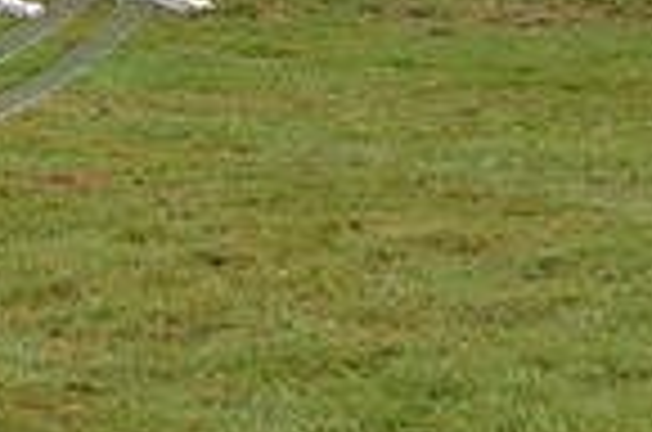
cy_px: -371
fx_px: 6018
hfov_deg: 6.1
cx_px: -238
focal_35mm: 333
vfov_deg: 4.1
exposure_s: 1/800
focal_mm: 83
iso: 640
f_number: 5.6
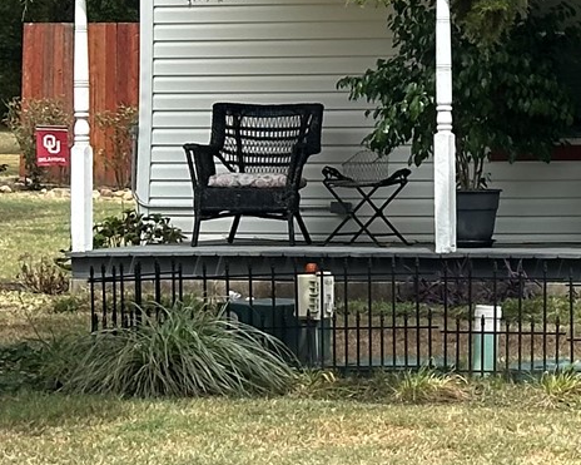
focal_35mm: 194
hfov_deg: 9.5
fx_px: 3335
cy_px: 34
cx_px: 1012
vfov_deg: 7.9
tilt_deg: +0.2
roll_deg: +0.0
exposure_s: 1/2532
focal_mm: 6.86
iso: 64
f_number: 1.78
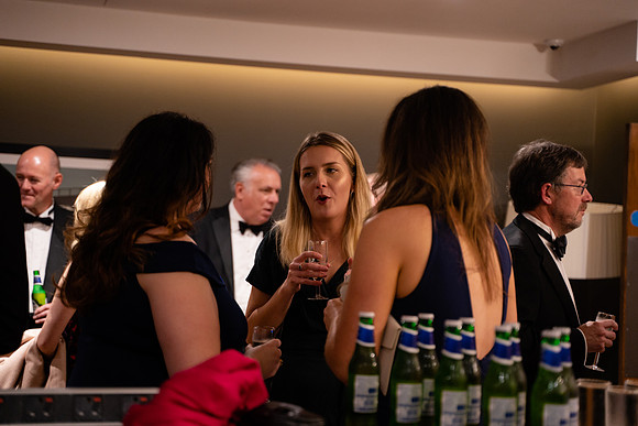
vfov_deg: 20.0
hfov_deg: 29.6
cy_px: 213
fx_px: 1205
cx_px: 319
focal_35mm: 68
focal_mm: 68
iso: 1250
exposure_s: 1/60
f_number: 2.8
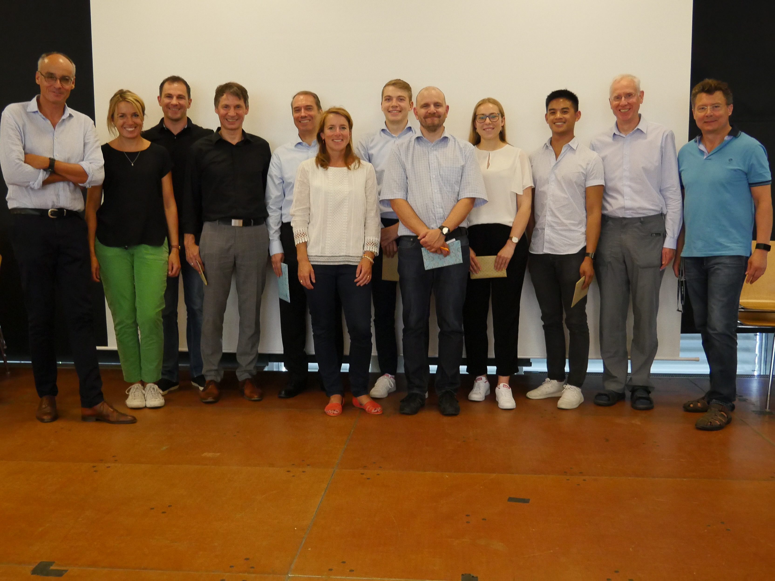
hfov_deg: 52.6
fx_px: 784
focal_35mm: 35
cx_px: 388
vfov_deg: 40.7
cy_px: 290
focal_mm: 13
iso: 2000
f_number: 3.5
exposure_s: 1/125
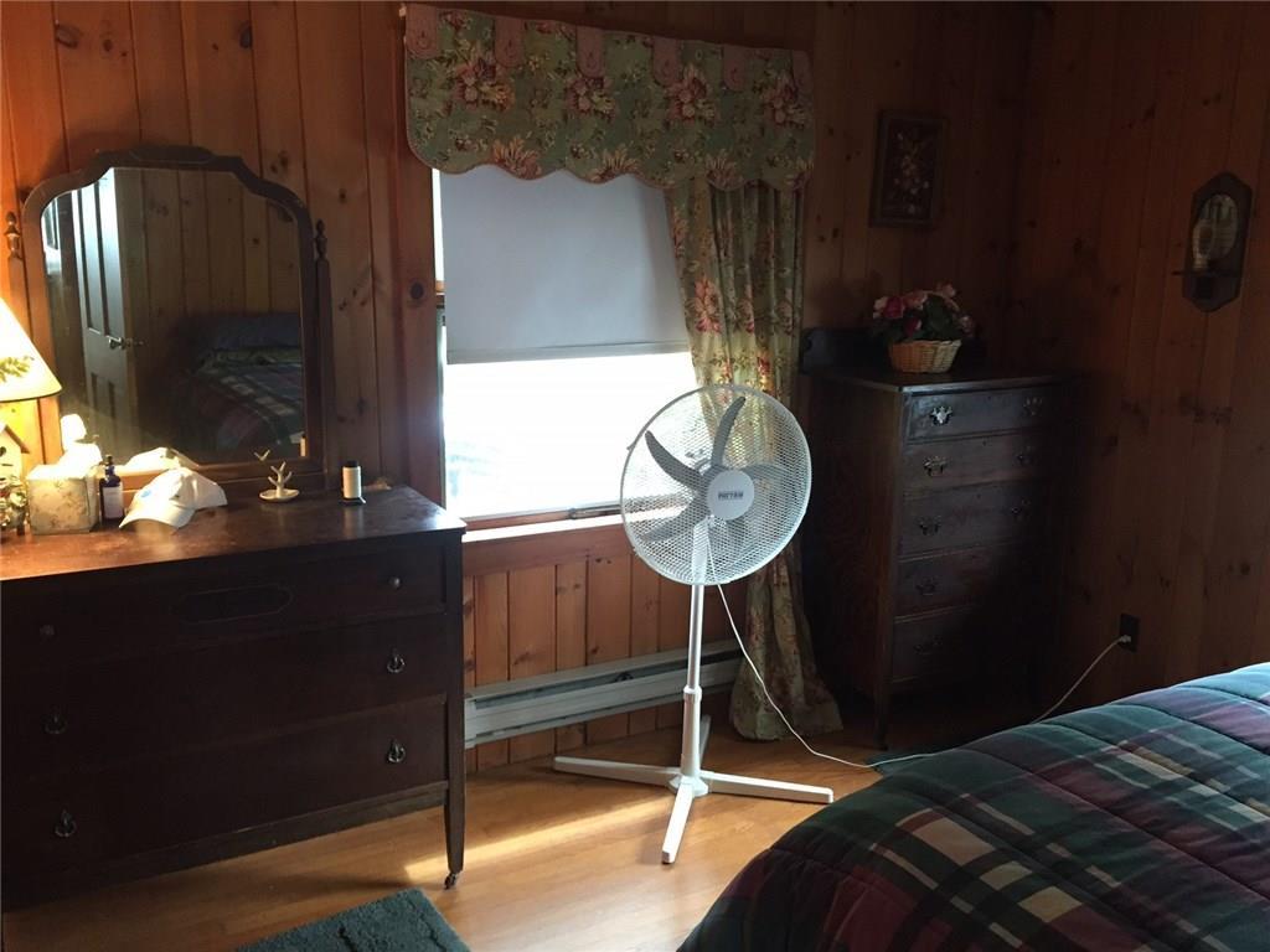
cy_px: 476
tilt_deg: -13.1
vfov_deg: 48.2
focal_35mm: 29
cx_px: 635
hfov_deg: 61.7
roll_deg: -1.6
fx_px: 1064
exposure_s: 1/30
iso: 160
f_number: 2.2
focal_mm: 4.15
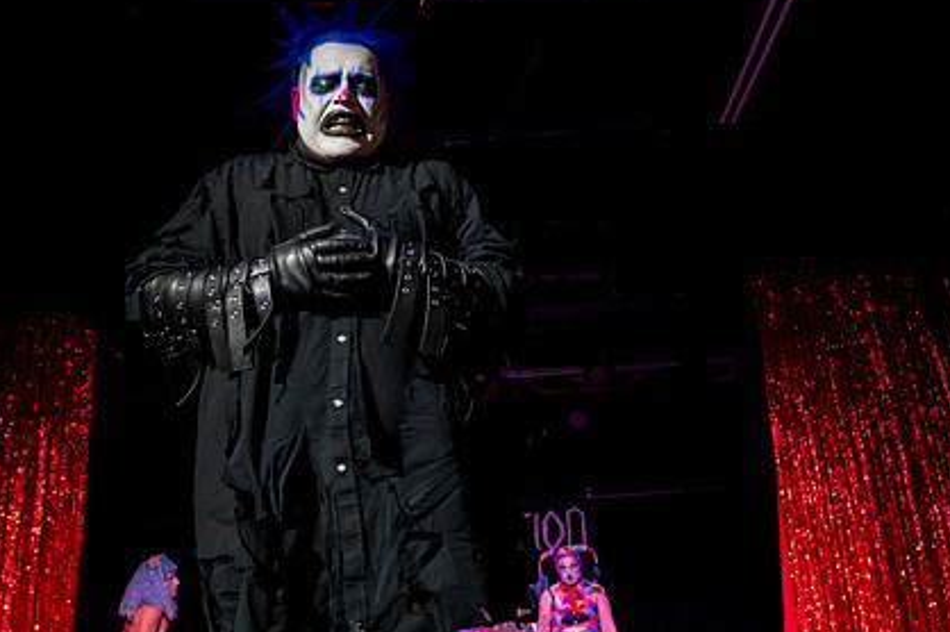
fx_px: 1028
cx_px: 493
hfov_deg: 49.6
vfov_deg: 33.7
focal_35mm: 39
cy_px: 185
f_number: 4
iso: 6400
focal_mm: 24
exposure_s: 1/60
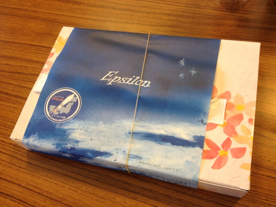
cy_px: 104
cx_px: 138
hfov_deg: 52.6
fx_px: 279
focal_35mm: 35
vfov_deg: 40.7
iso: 64
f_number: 2.4
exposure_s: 1/40
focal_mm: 4.28
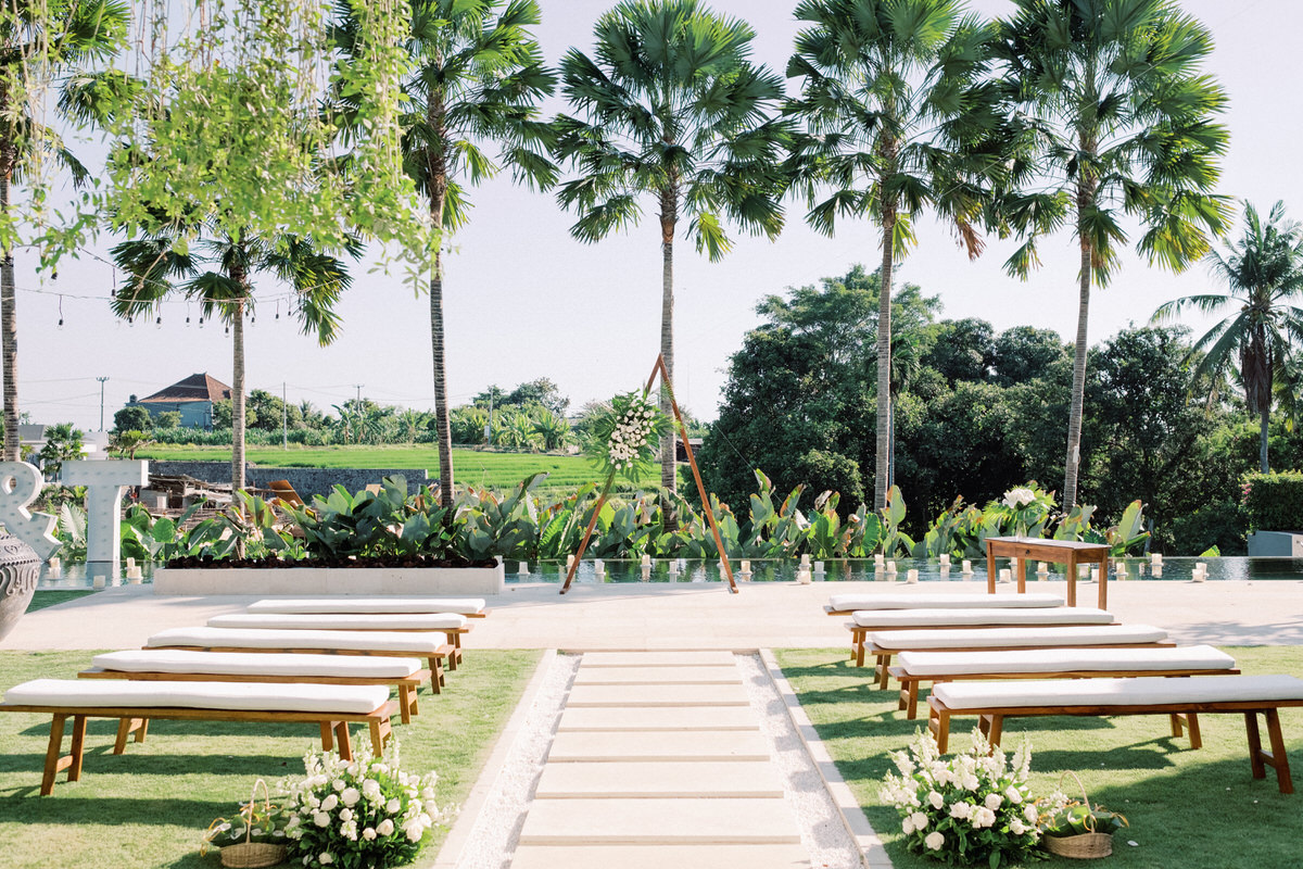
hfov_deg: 54.4
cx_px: 652
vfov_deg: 37.9
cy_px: 434
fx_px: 1267
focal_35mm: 35
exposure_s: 1/2700
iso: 200
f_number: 4
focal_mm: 23
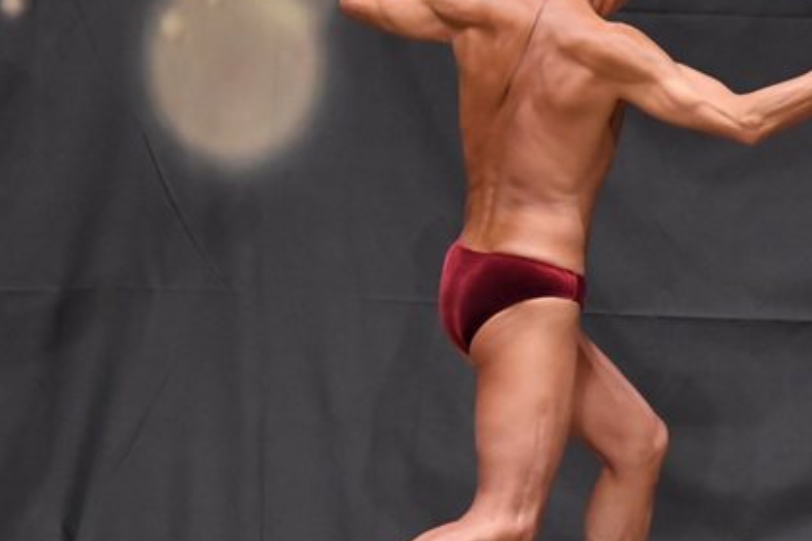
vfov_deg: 3.1
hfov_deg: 4.7
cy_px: 255
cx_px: 571
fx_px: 9991
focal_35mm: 443
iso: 6400
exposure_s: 1/400
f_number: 5.6
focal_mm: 160
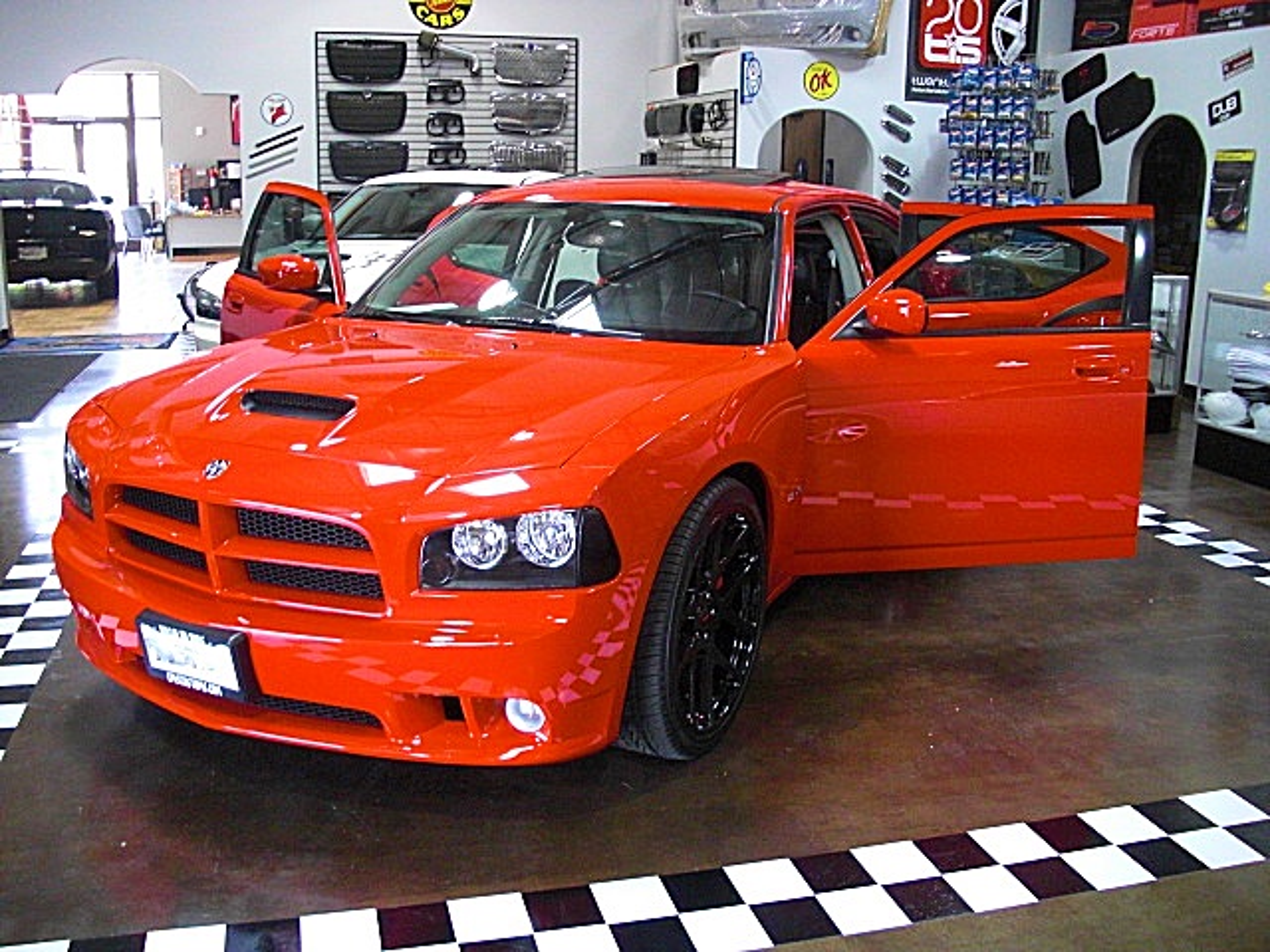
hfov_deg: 51.4
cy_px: 476
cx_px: 635
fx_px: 1321
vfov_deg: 39.7
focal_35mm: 36
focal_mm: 6.3
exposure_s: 1/60
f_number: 2.8
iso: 400
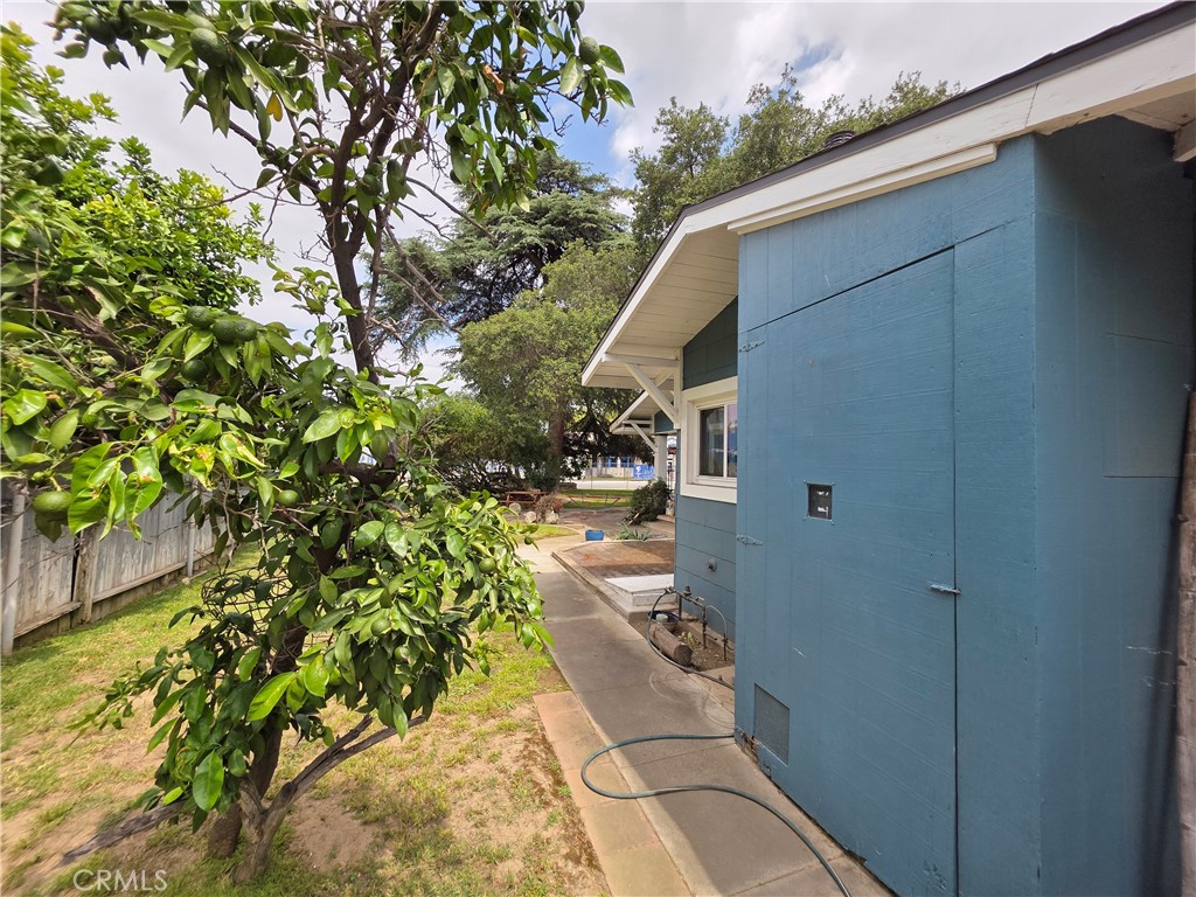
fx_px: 449
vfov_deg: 89.9
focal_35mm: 13
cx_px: 598
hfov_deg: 106.2
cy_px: 448
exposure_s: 1/1293
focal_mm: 2.2
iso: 40
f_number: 1.9
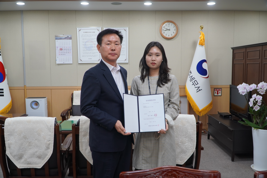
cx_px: 134
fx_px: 245
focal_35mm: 33
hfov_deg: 57.2
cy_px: 89
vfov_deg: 40.0
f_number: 4
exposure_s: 1/160
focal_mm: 22
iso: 640
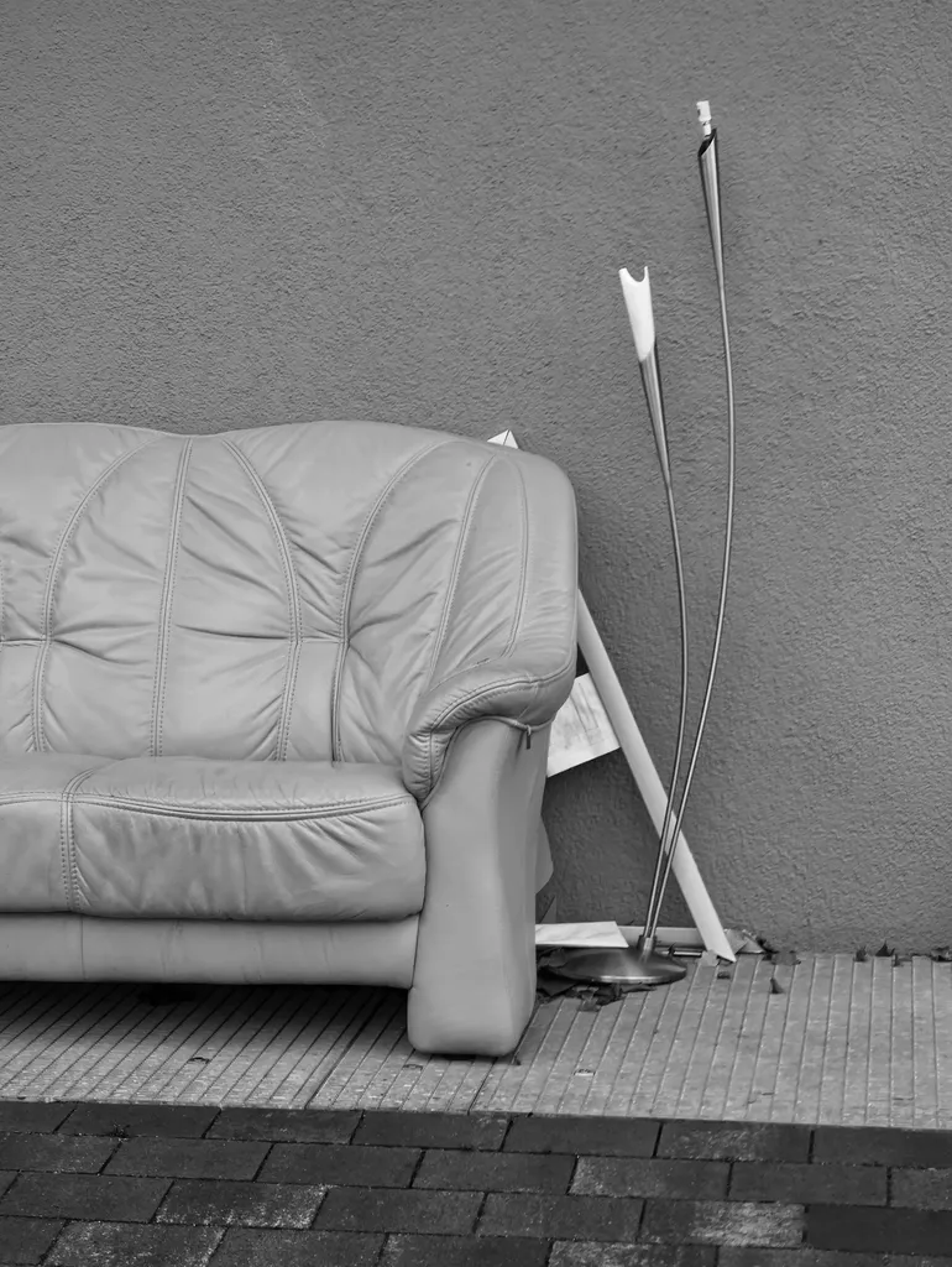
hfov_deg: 16.6
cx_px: 476
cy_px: 634
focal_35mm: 89
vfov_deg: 22.0
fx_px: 3258
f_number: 5.6
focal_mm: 43
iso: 400
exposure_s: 1/60
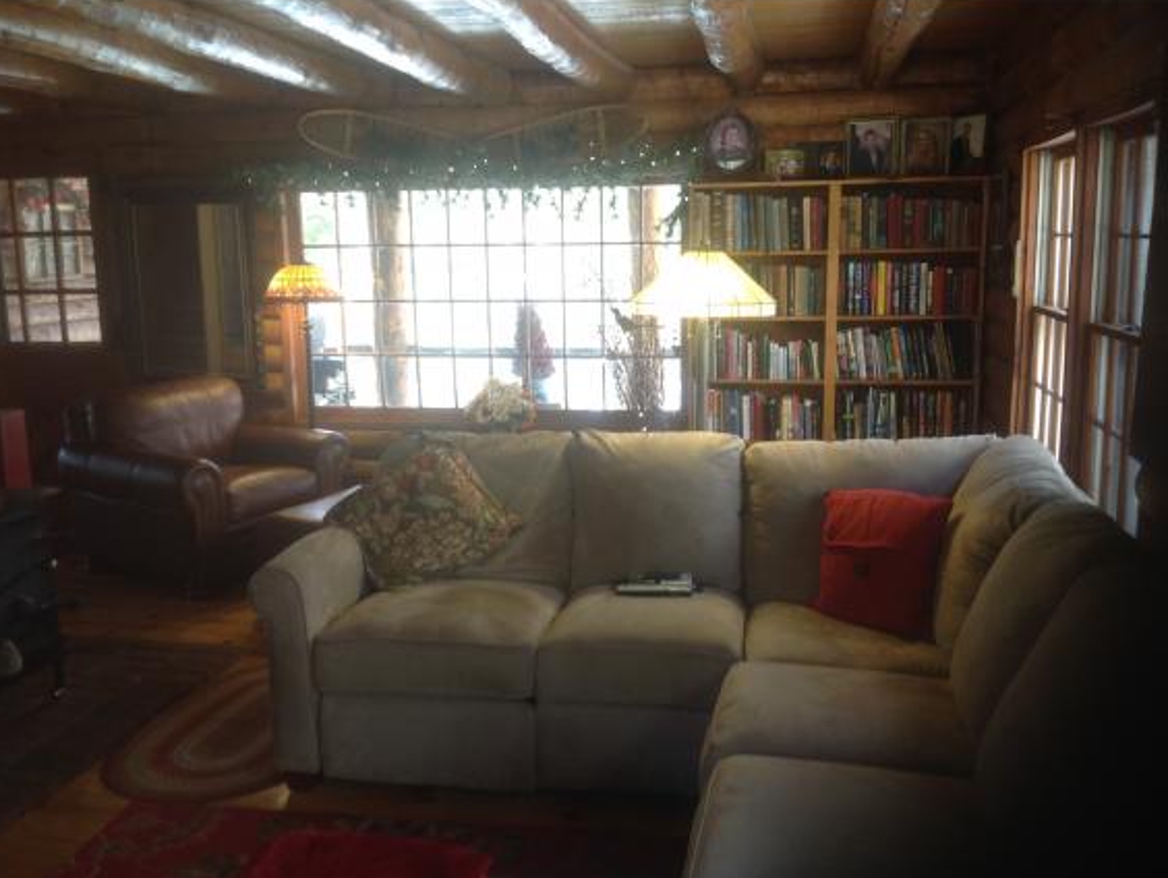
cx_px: 592
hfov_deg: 51.3
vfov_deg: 39.7
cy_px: 443
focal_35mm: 36
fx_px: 1216
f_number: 2.4
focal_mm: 4.28
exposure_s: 1/20
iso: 50
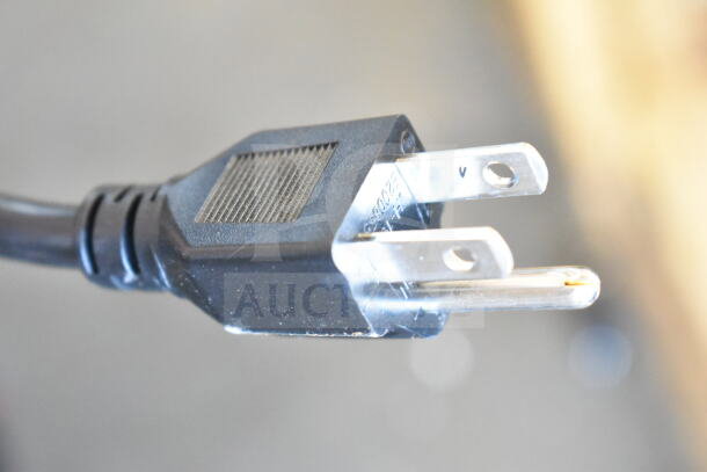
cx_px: 354
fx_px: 1620
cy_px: 236
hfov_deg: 24.6
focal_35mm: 82
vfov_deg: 16.6
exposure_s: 1/100
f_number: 5.6
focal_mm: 55
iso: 10000
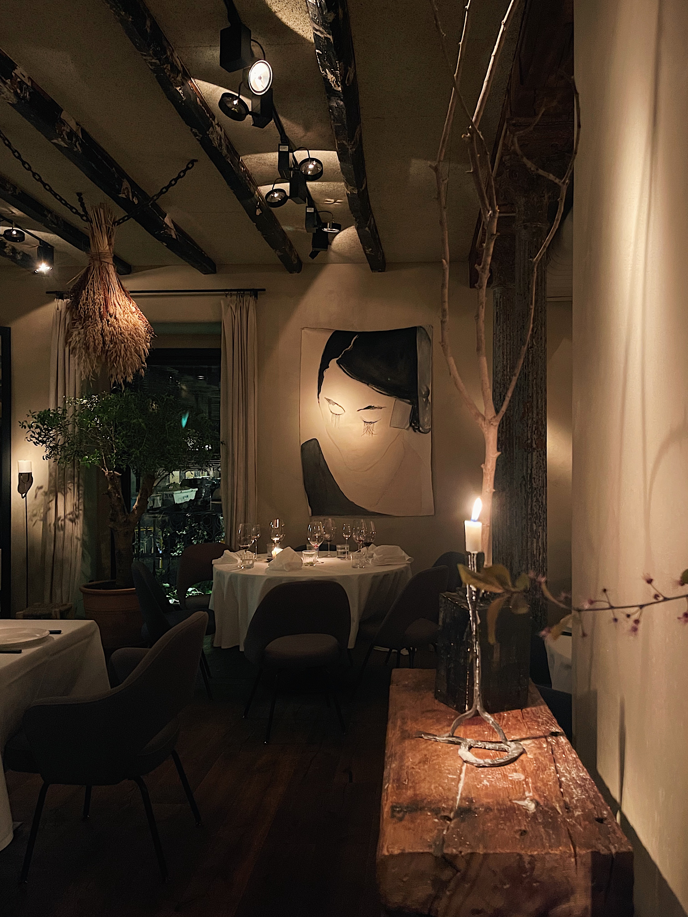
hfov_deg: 53.1
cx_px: 344
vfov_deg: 67.3
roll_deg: +0.5
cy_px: 458
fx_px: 689
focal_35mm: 26
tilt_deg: +0.5
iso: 800
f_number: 1.6
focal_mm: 5.1
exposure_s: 1/25
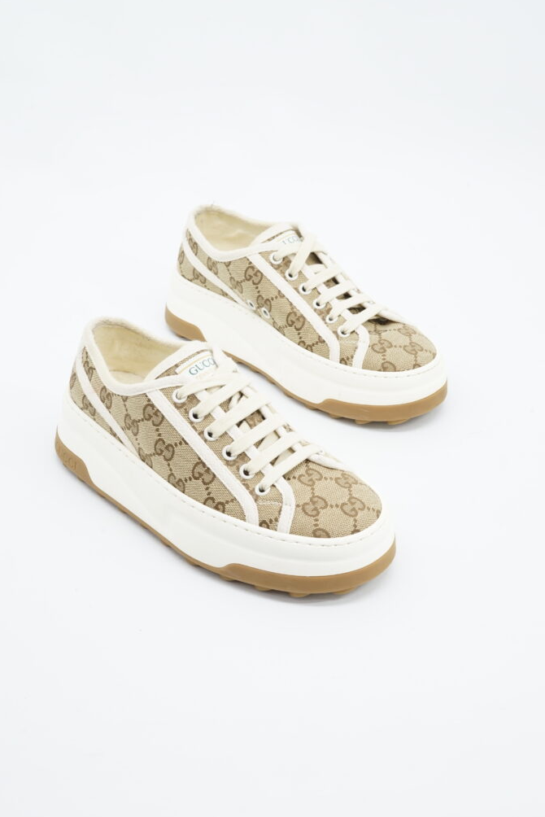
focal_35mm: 51
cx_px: 276
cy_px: 406
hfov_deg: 26.5
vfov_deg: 38.9
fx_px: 1157
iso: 640
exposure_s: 1/5
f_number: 11
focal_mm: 50
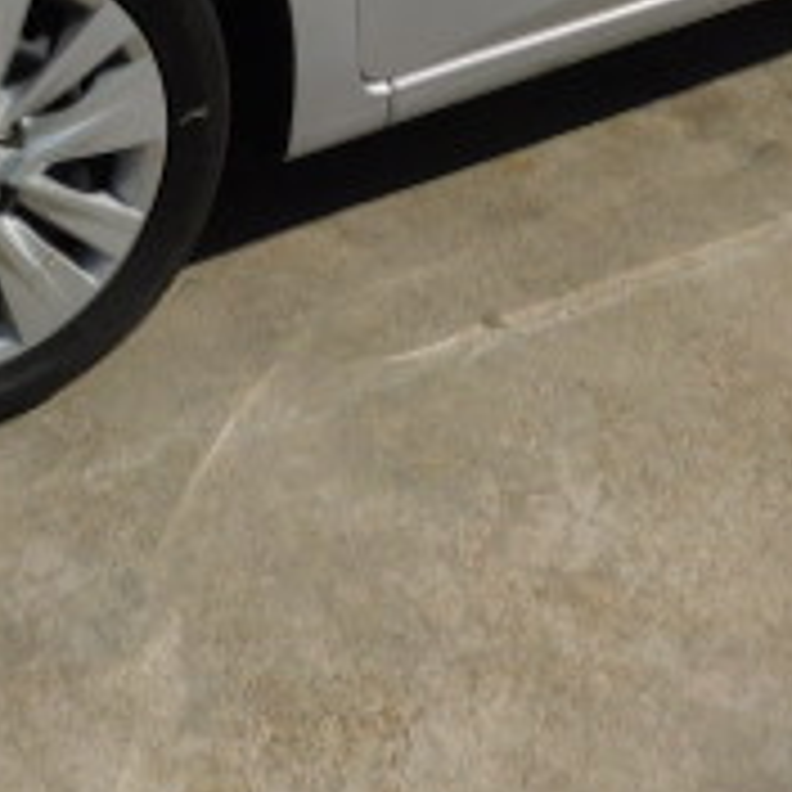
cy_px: -225
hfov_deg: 23.2
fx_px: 1916
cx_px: 238
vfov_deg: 21.3
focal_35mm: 74
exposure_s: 1/1000
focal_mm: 4
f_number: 6
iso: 125
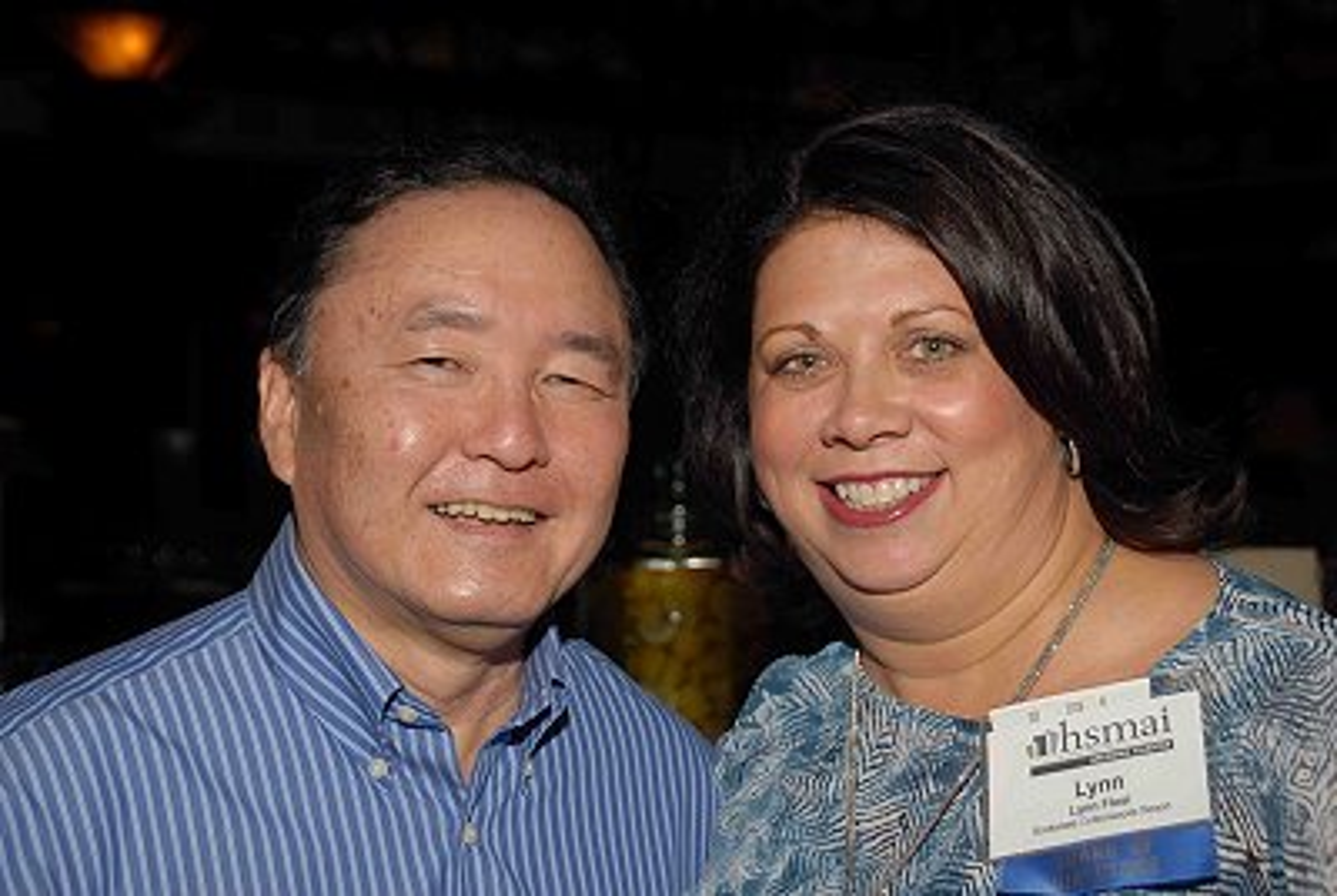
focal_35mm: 72
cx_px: 668
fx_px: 2678
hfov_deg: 28.0
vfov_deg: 19.0
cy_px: 448
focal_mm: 48
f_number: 5.6
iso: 100
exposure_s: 1/250
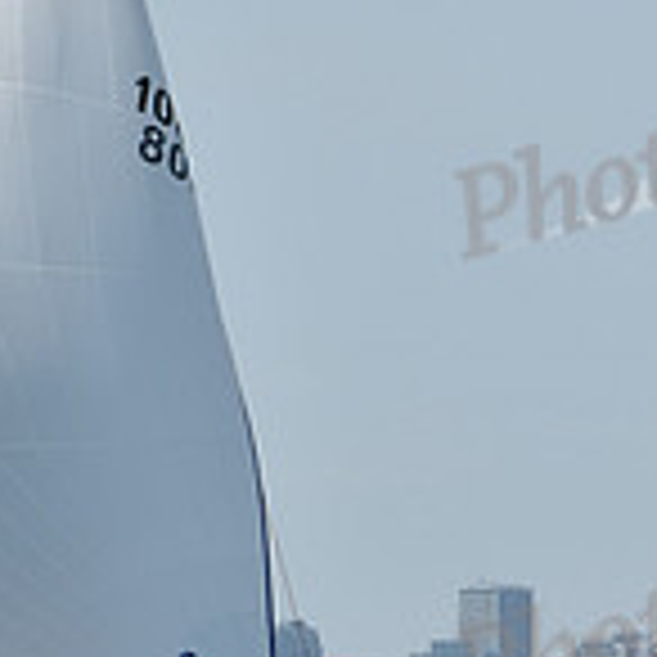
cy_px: -27
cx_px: 223
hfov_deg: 3.2
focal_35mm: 541
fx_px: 11617
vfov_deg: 3.2
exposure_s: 1/1250
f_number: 9
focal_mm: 160
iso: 250
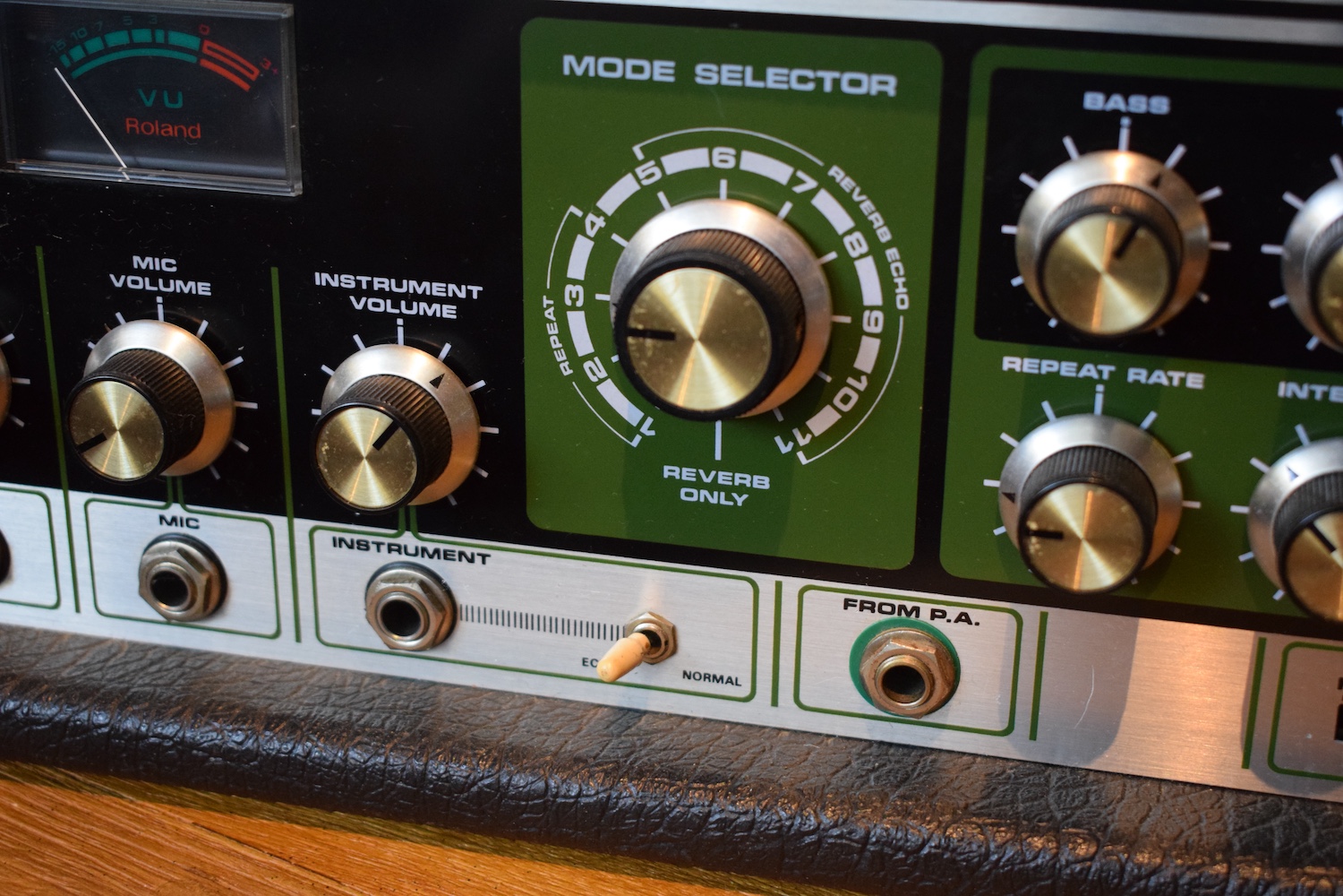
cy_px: 448
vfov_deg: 23.8
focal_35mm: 57
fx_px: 2126
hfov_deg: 35.1
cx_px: 672
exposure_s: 1/60
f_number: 4.8
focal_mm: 38
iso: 2800
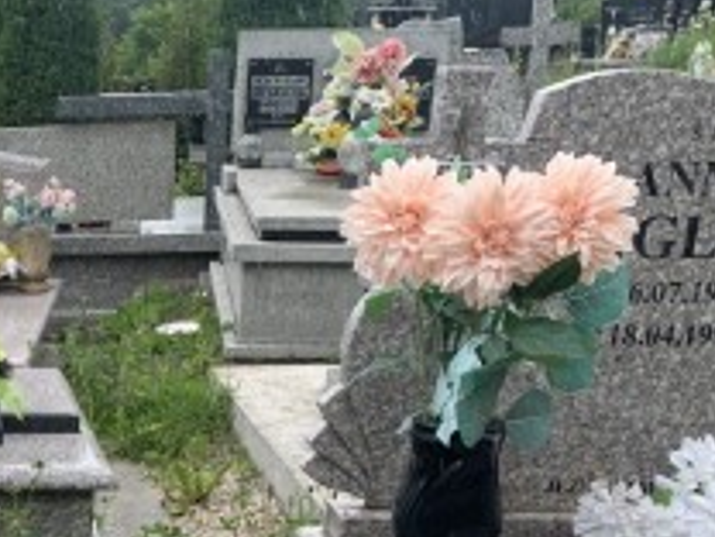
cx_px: -69
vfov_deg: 16.8
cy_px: 792
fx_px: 1652
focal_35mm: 80
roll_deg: +0.1
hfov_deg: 23.0
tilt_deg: -21.6
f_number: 1.8
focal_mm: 4.25
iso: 25
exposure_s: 1/435
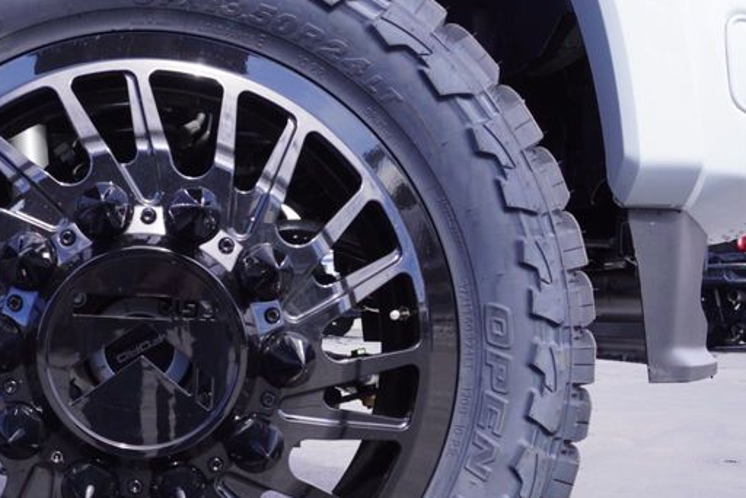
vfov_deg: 21.5
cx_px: 98
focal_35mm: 63
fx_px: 1306
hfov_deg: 30.7
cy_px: 325
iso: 100
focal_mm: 21
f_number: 7.1
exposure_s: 1/100
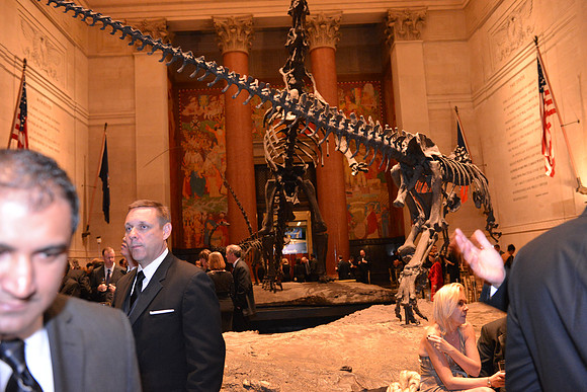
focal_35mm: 32
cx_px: 294
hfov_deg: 58.7
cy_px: 196
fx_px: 522
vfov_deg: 41.1
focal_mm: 32
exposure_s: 1/60
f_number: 3.5
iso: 4500
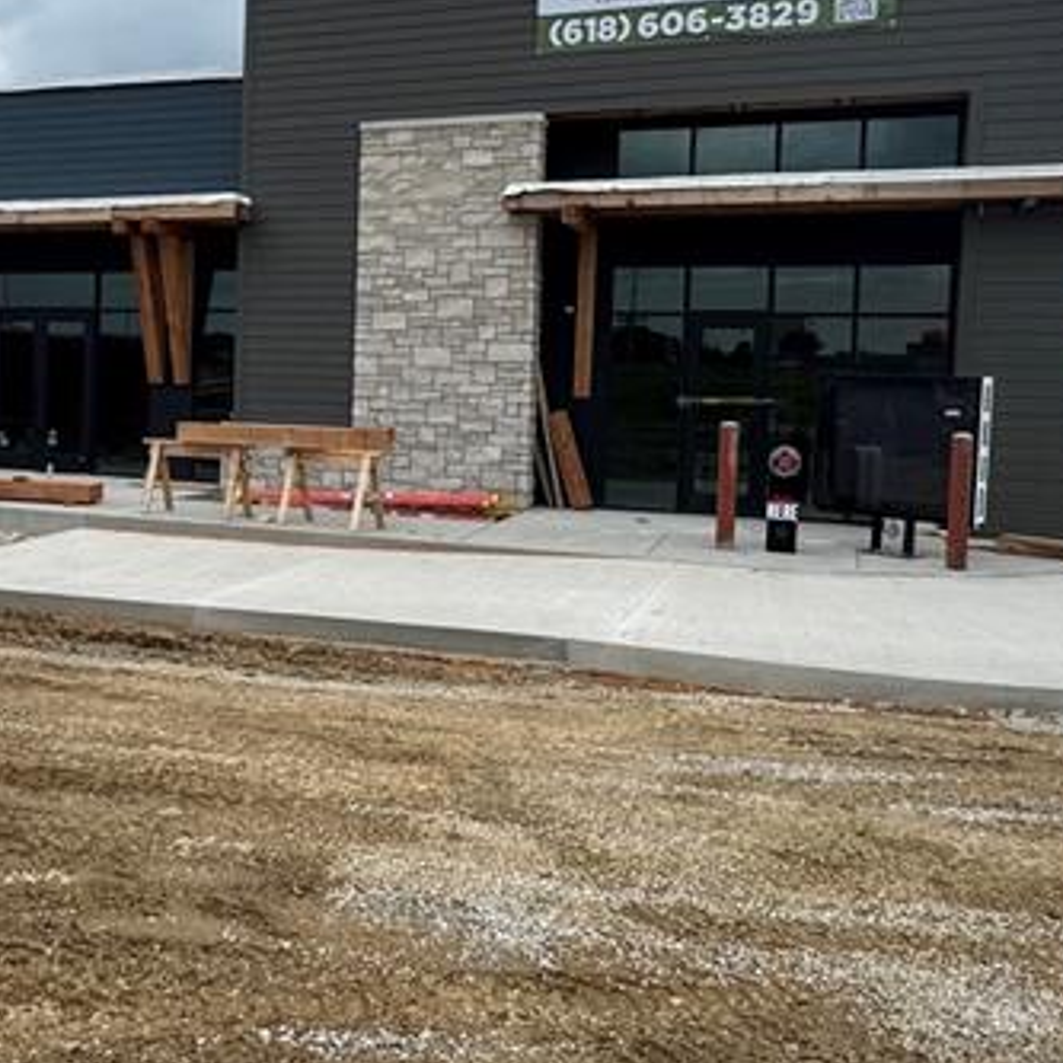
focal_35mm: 38
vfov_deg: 43.6
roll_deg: -1.6
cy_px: 428
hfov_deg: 42.3
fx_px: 1320
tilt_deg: -1.0
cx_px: 243
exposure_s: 1/1346
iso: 50
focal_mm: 2.22
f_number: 2.2
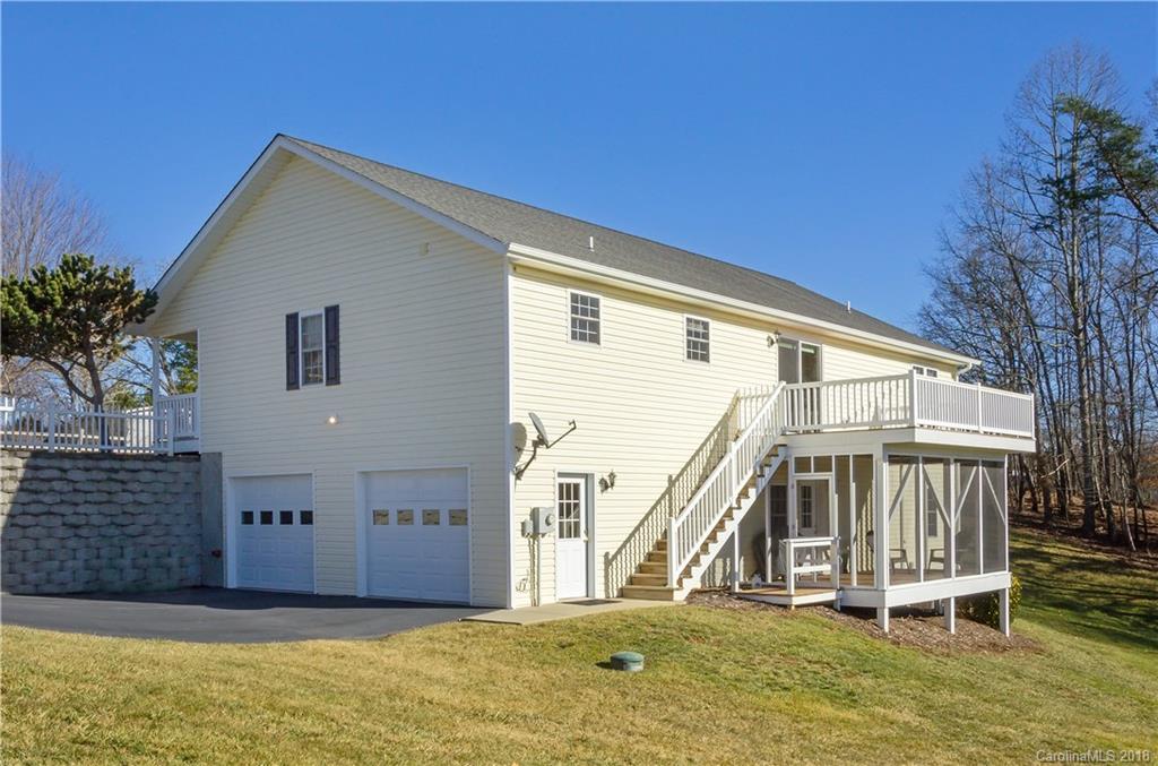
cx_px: 579
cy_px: 383
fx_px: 1059
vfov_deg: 39.8
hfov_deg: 57.3
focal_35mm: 33
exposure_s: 1/400
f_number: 18
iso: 400
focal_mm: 22
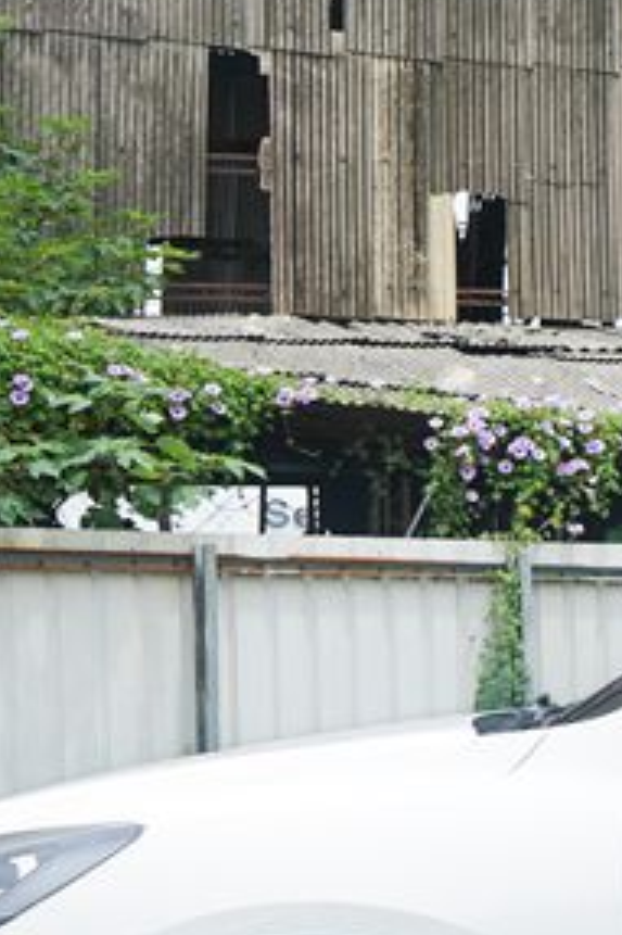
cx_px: 1237
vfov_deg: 18.8
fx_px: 2776
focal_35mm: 107
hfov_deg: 11.5
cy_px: 803
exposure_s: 1/200
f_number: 8
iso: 100
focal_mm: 30
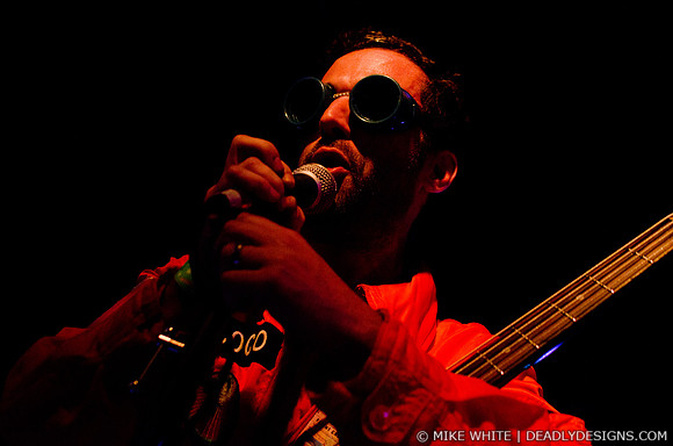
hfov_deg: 37.9
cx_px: 336
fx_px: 979
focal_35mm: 52
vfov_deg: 25.6
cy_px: 223
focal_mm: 35
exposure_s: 1/60
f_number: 2.8
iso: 2000
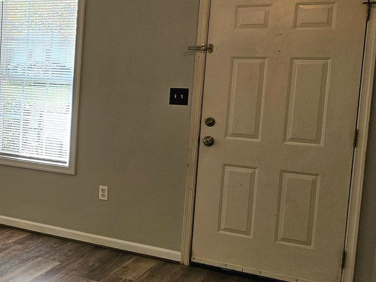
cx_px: -71
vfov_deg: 26.5
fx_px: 597
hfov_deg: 30.0
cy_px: 120
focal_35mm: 55
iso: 80
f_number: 1.8
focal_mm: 5.4
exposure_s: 1/120
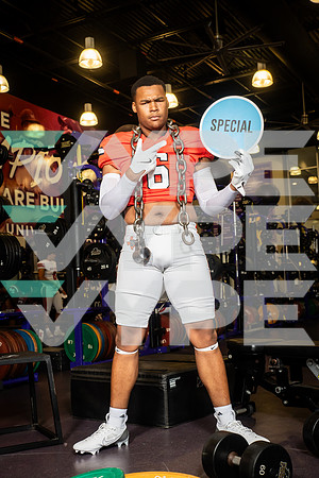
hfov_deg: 29.2
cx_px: 160
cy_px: 239
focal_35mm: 46
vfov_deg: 42.7
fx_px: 611
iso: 500
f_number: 5.6
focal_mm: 46
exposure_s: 1/250
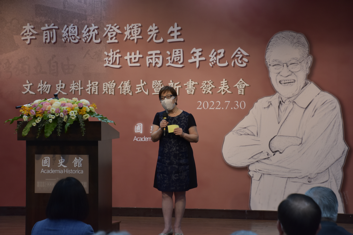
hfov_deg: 17.5
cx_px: 176
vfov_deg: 11.7
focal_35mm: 117
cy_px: 118
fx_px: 1147
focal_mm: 78
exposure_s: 1/160
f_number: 6.3
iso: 800
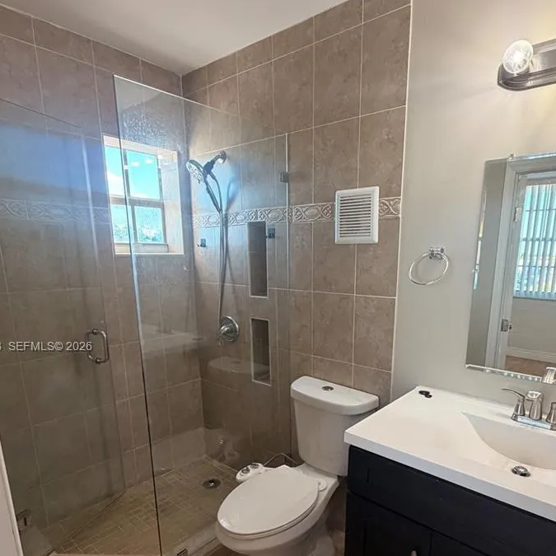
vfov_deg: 68.5
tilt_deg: -13.3
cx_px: 311
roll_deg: -0.5
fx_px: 400
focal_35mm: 22
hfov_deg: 69.4
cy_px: 348
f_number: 2.2
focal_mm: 2.22
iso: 160
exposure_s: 1/120
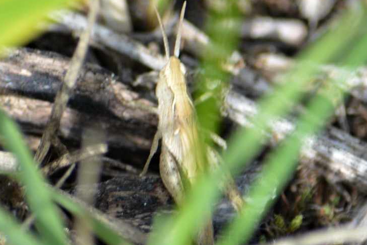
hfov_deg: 3.5
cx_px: 165
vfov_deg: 2.3
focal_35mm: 591
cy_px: 130
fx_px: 6026
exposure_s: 1/125
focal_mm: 300
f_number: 8
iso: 200
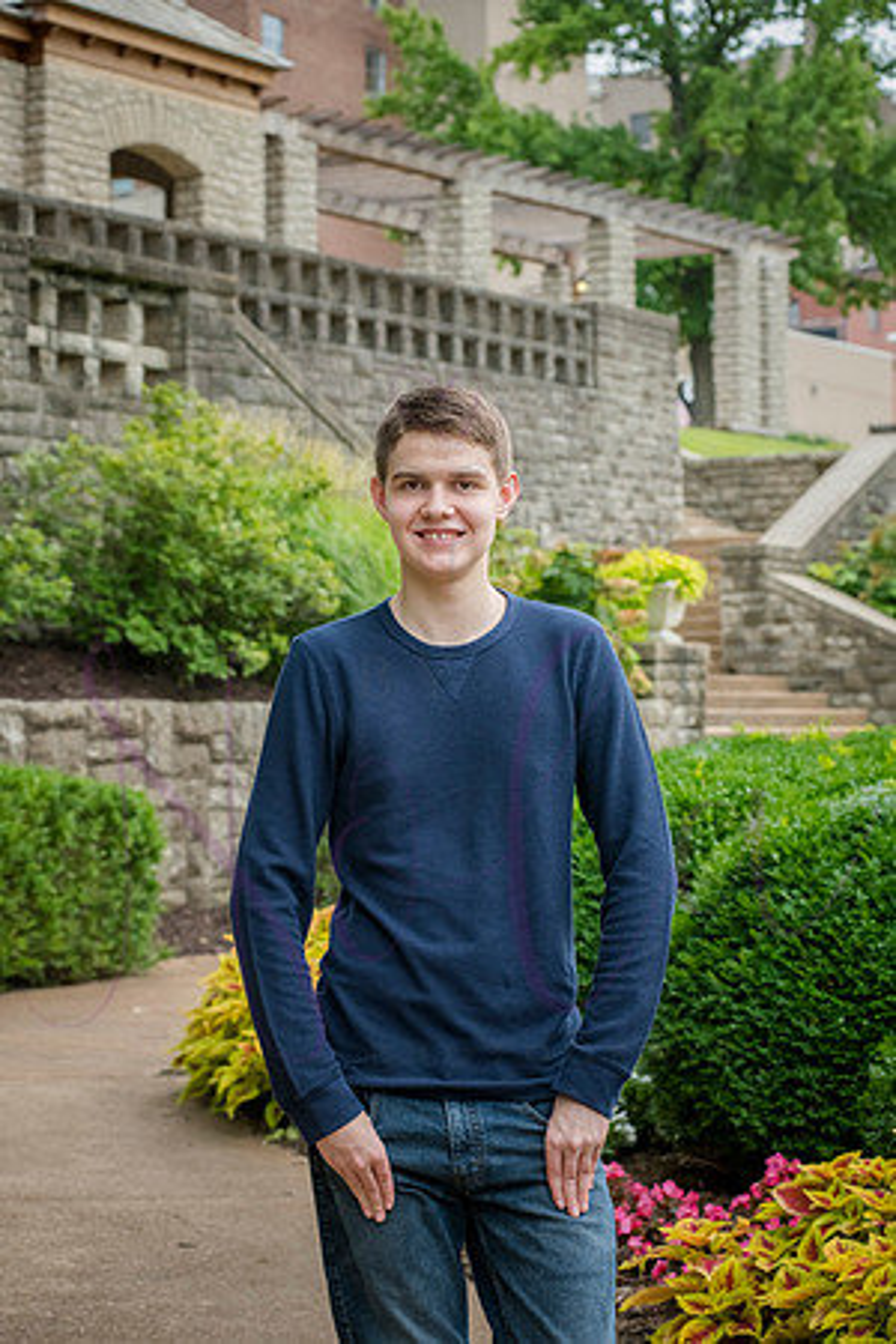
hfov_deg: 17.1
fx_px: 2986
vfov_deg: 25.4
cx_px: 448
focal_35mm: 80
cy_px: 672
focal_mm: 80
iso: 640
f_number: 8
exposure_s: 1/500
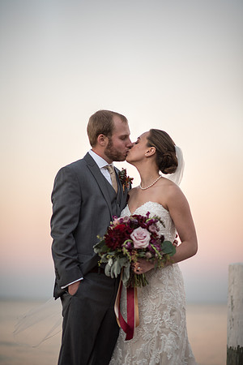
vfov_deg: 23.9
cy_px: 182
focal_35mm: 85
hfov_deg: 16.1
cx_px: 122
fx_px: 861
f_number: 1.4
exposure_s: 1/500
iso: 125
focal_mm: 85
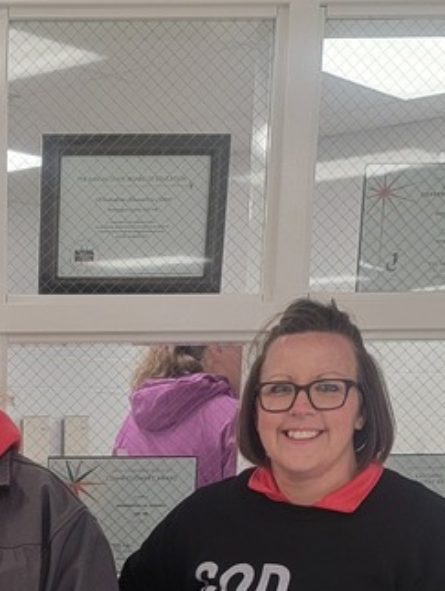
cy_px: 692
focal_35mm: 76
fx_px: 1300
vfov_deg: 23.6
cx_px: -42
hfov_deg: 18.7
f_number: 1.8
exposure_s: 1/120
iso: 200
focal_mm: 6.7
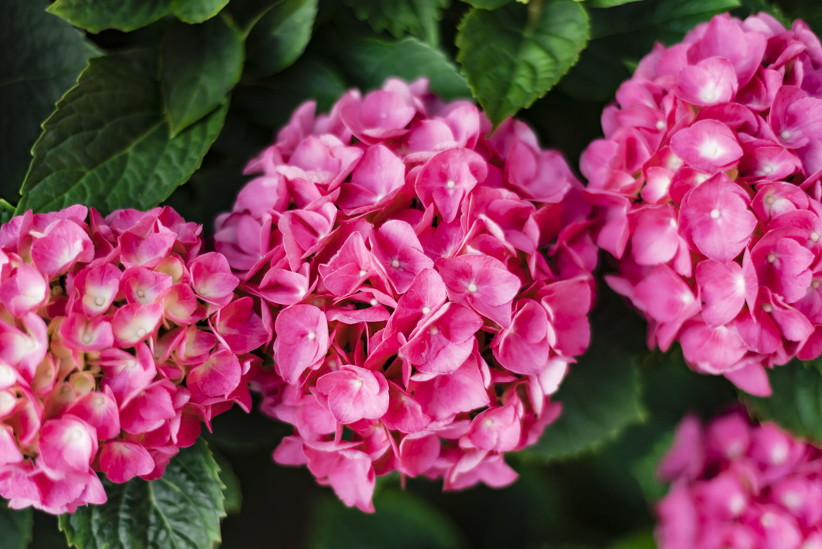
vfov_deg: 27.0
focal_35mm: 50
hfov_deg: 39.6
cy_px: 274
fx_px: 1142
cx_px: 411
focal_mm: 50
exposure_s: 1/4000
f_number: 2
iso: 800
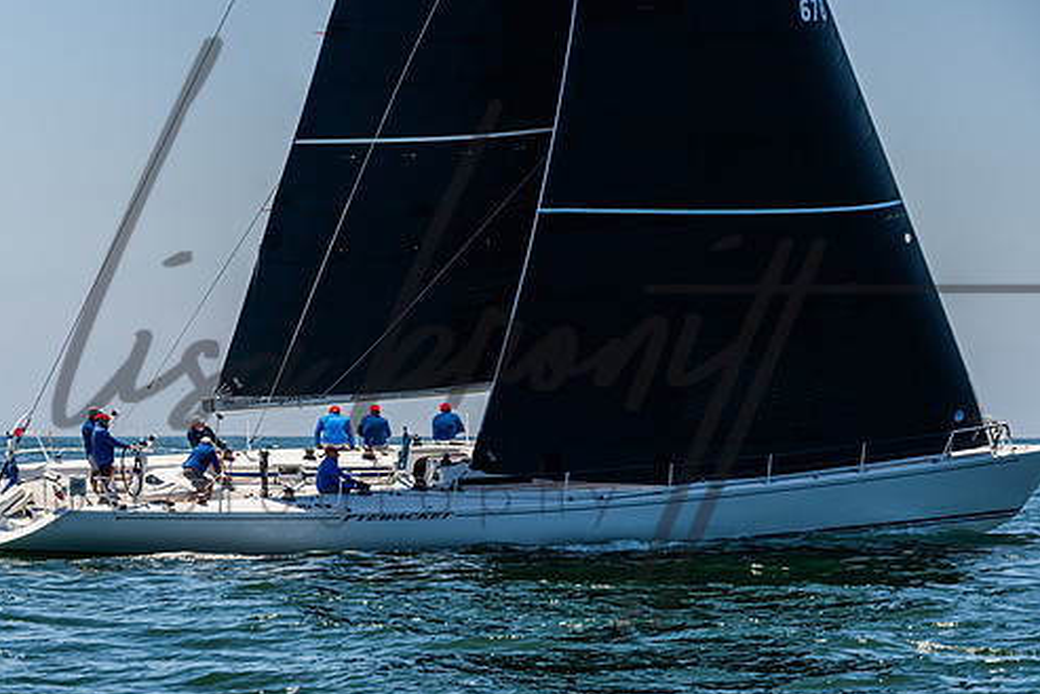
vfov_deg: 6.7
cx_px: 306
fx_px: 5924
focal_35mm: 205
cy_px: 499
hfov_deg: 10.0
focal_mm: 125
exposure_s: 1/2500
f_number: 8
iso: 500
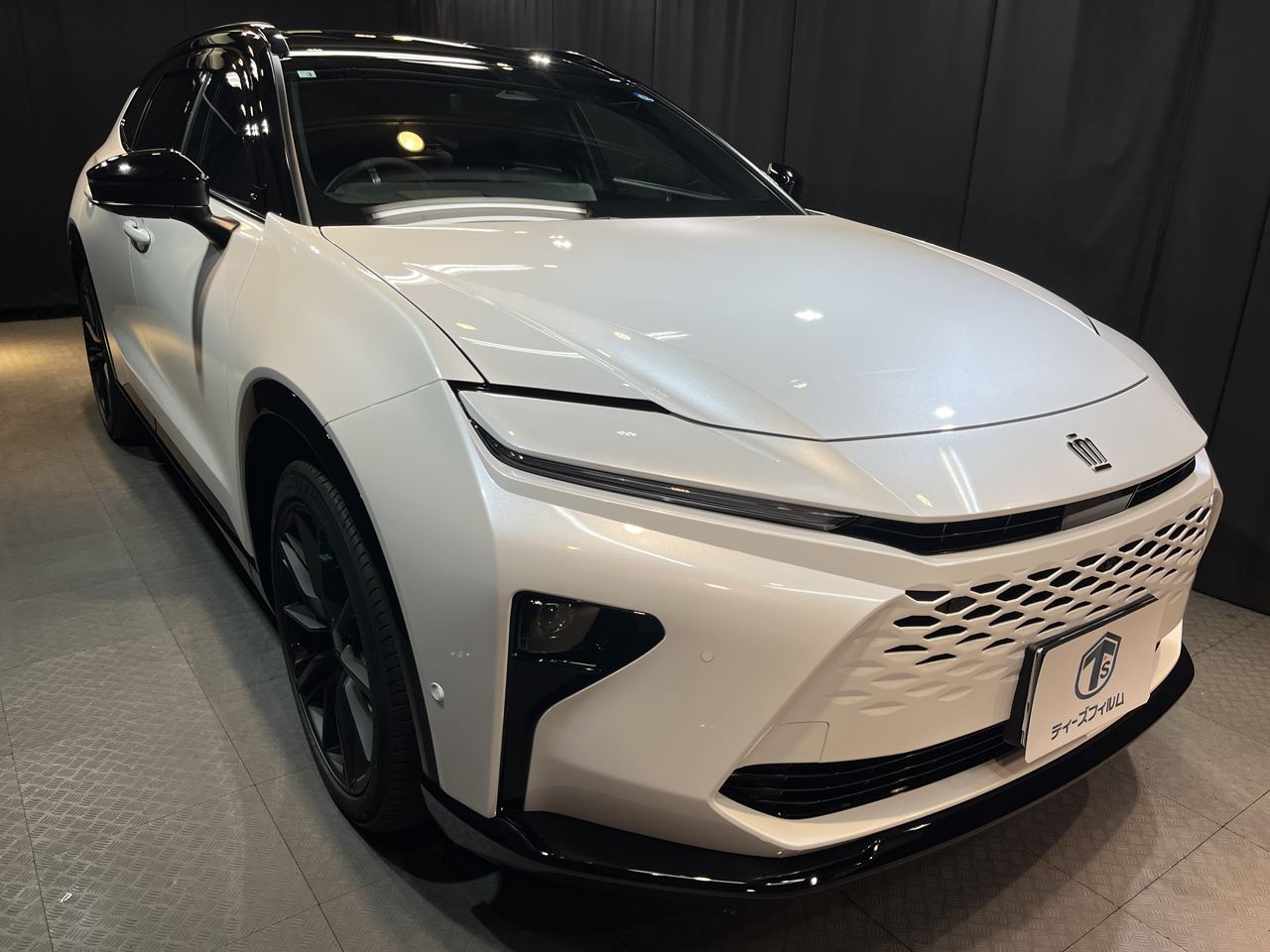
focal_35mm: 26
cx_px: 635
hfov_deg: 67.3
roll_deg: -1.7
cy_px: 476
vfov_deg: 53.1
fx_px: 954
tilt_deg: -19.5
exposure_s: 1/277
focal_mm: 5.1
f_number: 1.6
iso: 40
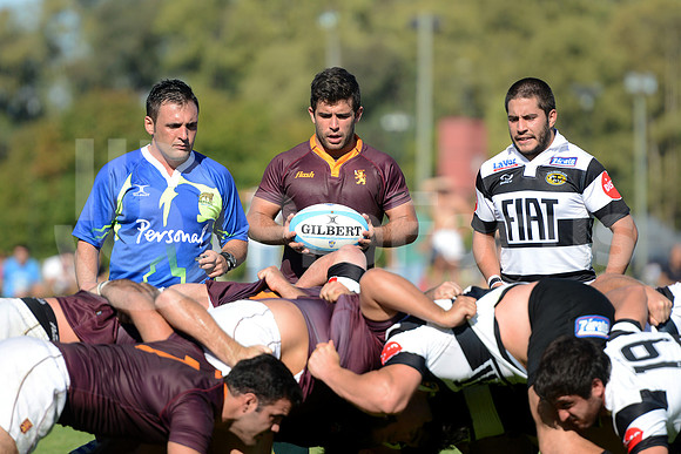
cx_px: 340
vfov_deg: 5.1
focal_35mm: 270
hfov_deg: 7.6
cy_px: 227
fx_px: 5108
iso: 320
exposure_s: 1/1250
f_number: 4
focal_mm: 270
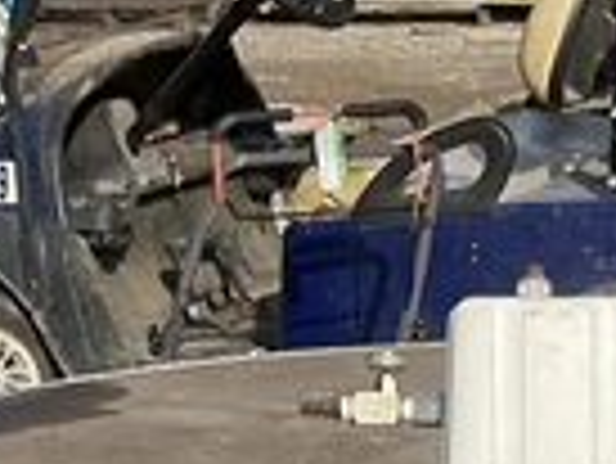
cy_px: 1183
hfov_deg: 12.3
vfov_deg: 8.4
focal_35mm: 159
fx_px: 2832
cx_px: 576
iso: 25
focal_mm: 3
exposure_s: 1/1121
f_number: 1.8
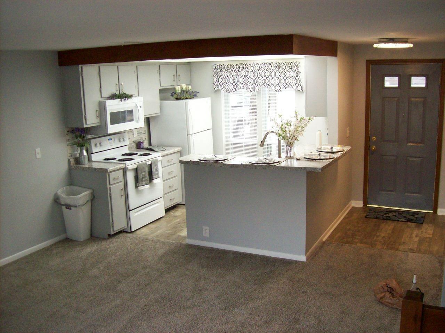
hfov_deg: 51.4
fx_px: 463
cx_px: 222
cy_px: 166
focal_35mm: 36
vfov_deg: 39.7
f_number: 2.7
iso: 200
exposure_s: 1/64
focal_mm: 6
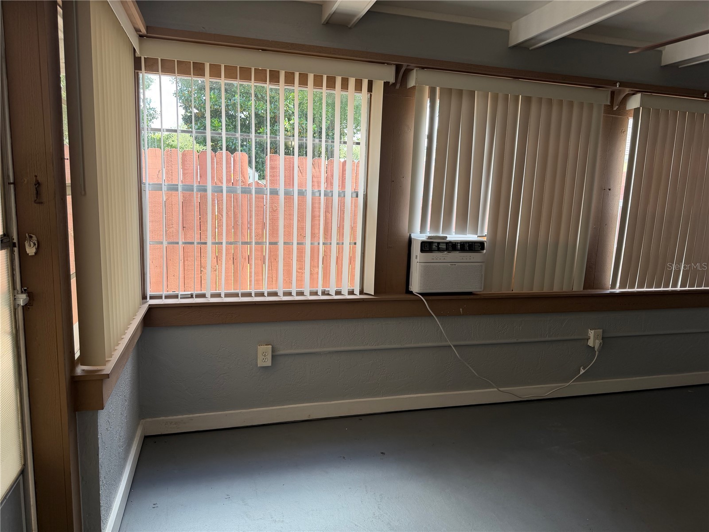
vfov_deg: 56.8
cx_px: 354
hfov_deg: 71.6
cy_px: 266
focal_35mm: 24
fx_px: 492
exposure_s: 1/121
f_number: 1.78
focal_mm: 6.76
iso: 64
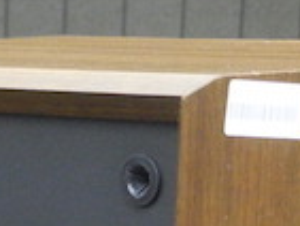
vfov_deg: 5.1
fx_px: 2420
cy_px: 642
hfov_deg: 6.8
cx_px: -317
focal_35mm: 279
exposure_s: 1/16.5
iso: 400
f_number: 3.2
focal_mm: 8.8
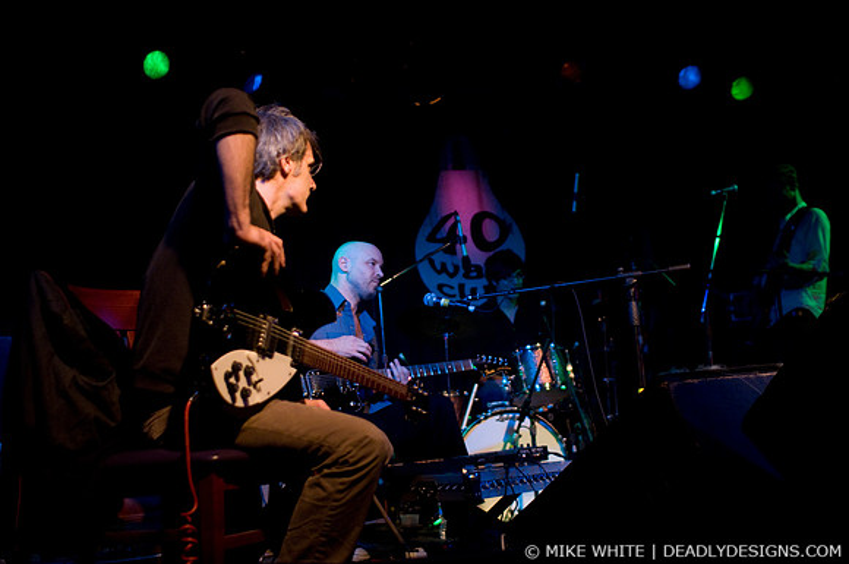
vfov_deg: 29.8
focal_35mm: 45
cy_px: 282
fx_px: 1060
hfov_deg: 43.7
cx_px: 424
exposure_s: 1/100
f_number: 1.8
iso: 1000
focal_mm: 30
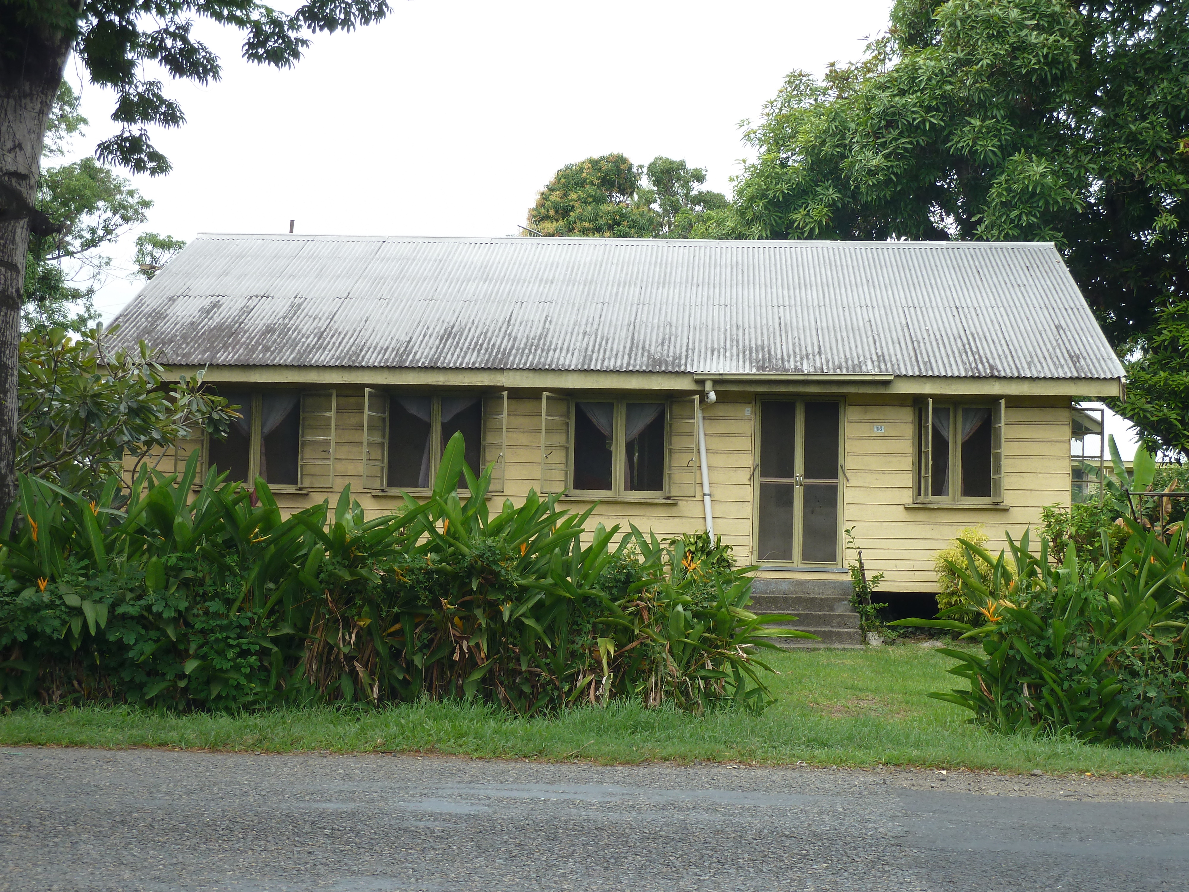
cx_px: 594
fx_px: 1649
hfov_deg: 39.7
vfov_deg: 30.3
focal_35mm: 48
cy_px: 446
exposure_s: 1/160
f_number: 4
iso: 80
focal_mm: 7.9
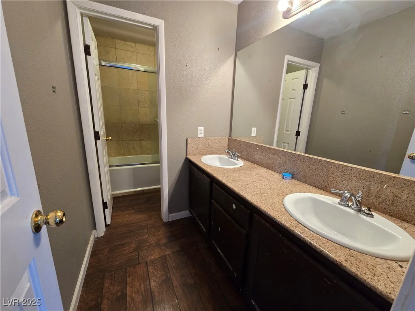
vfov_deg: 89.9
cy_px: 156
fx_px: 156
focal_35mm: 13
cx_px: 208
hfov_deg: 106.2
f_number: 2.2
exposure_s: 1/60
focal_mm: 2.2
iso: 400
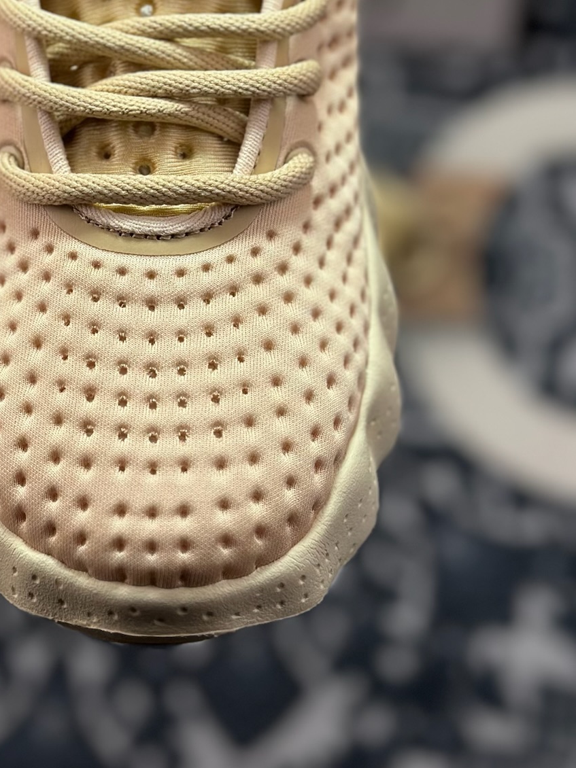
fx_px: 1931
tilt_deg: -56.3
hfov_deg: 16.9
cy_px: 75
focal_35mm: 87
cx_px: 157
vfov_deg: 22.0
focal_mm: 6.86
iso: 80
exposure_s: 1/1199
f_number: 1.78
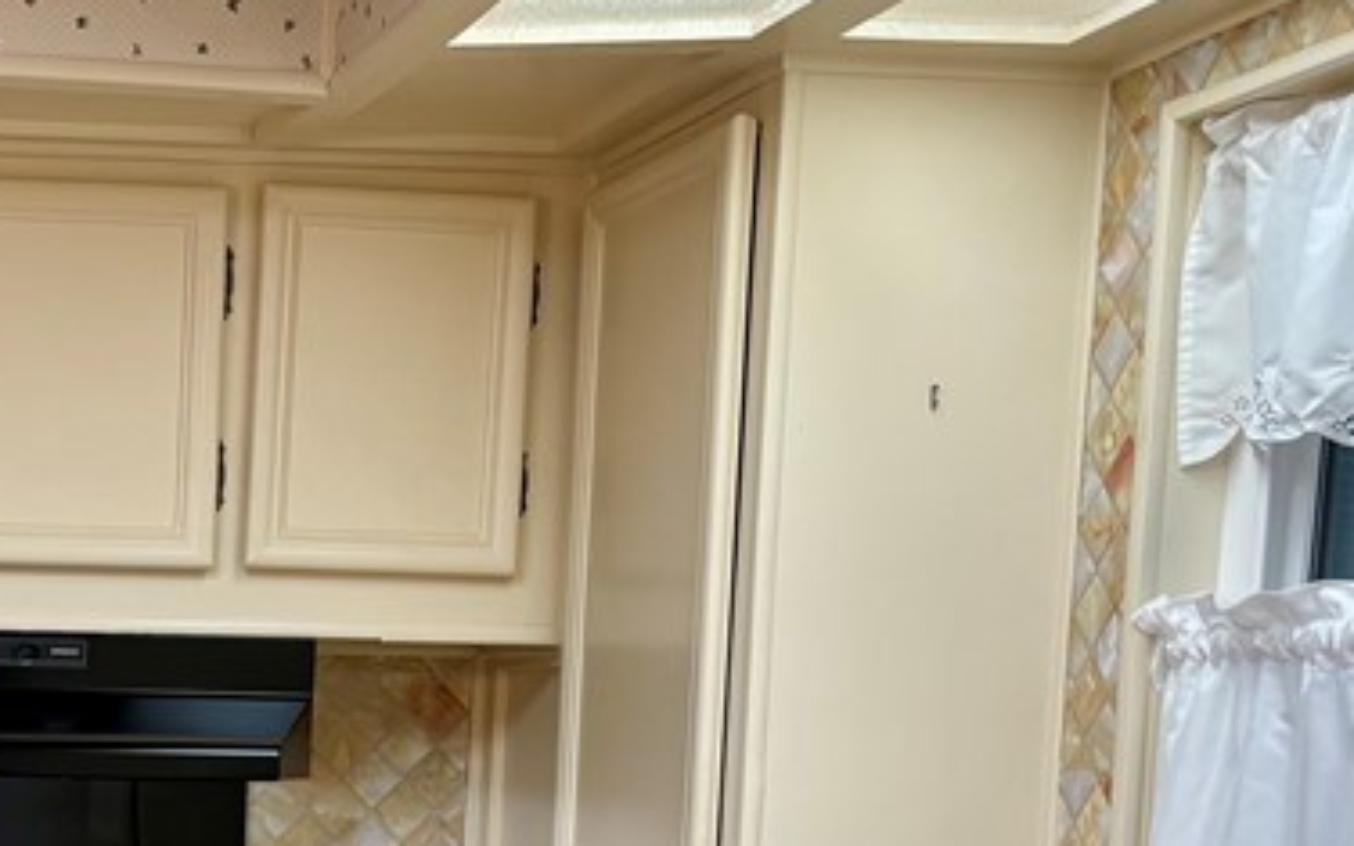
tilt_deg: -5.8
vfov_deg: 16.6
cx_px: -169
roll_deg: -1.0
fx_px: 2768
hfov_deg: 25.3
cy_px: 1040
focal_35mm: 75
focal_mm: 5.96
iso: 100
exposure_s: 1/60
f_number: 1.6
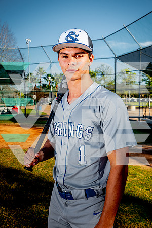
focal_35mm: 36
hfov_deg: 36.9
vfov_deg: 53.1
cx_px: 76
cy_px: 114
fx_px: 228
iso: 125
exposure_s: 1/200
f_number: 7.1
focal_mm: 36
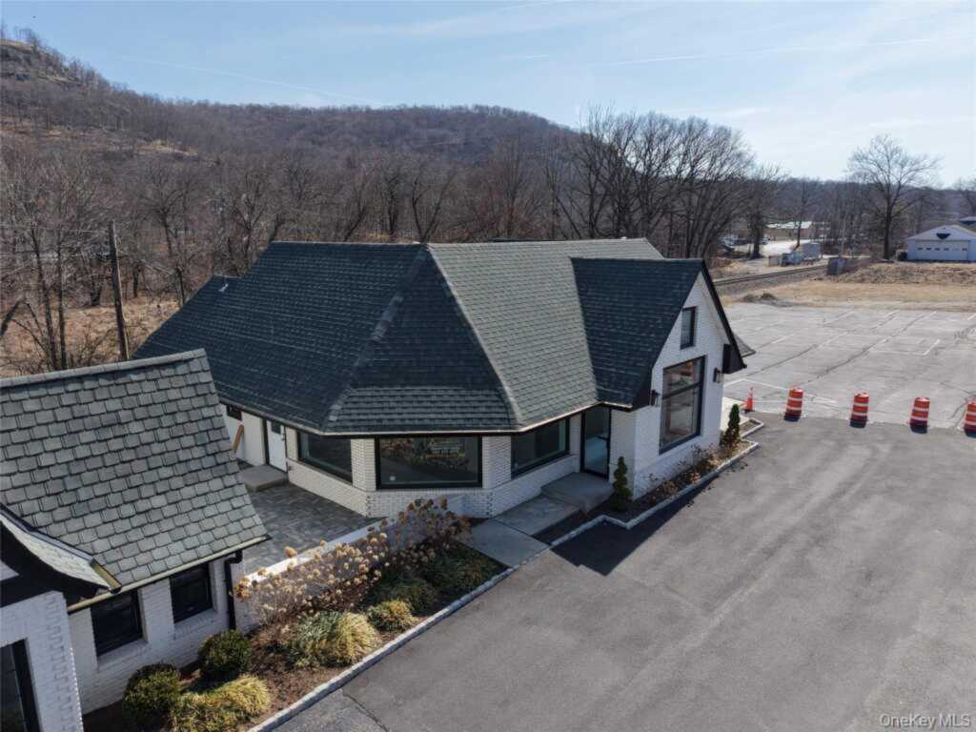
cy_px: 366
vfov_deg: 56.8
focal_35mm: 24
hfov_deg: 71.6
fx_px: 677
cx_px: 488
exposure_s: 1/6400
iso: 380
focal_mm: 8.67
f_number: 1.8
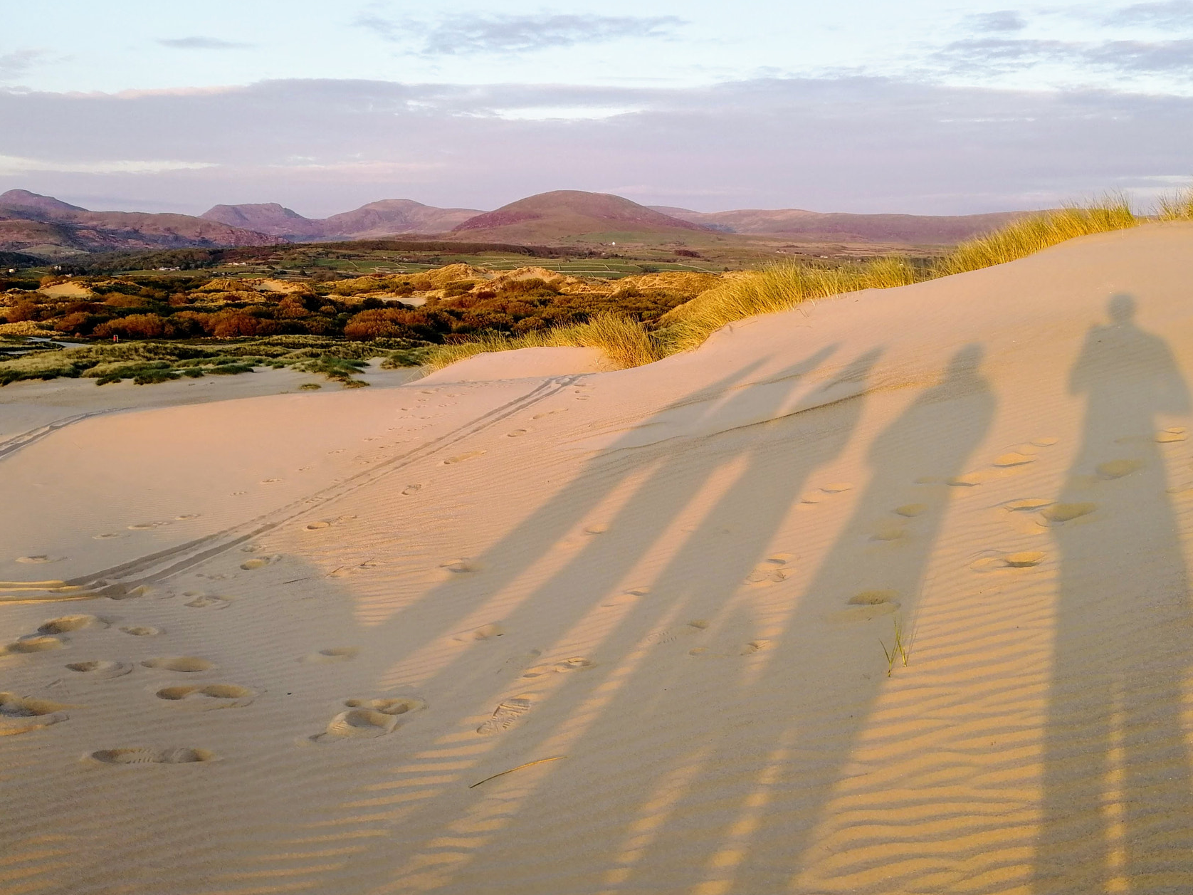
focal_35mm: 33
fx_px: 1137
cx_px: 540
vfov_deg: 42.8
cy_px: 362
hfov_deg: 55.3
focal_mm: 3.95
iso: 50
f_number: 2.2
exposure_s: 1/113
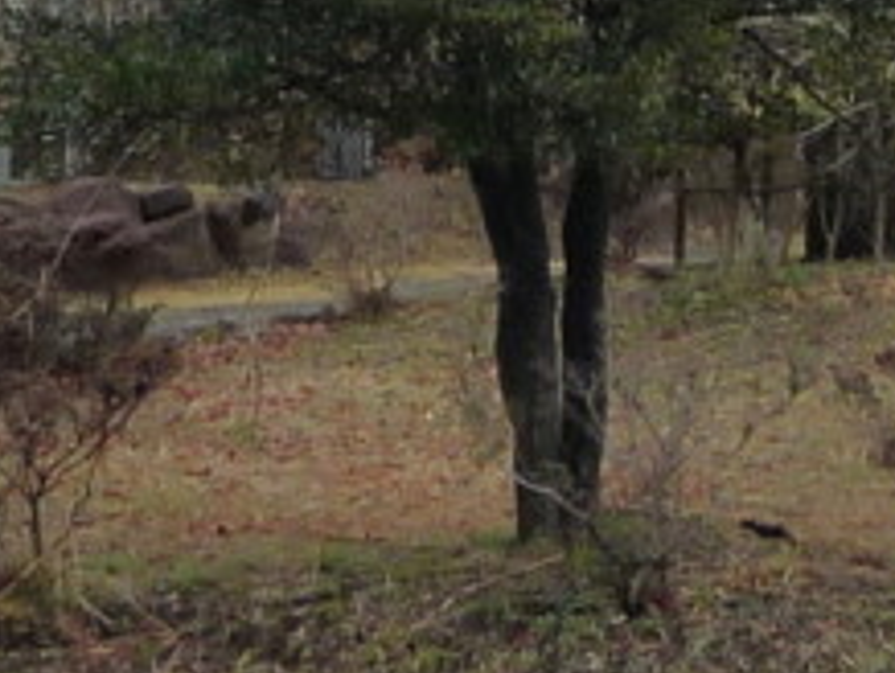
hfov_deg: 13.1
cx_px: 431
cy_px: -398
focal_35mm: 150
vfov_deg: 9.6
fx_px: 3883
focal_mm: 4.4
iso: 160
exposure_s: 1/320
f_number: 2.8
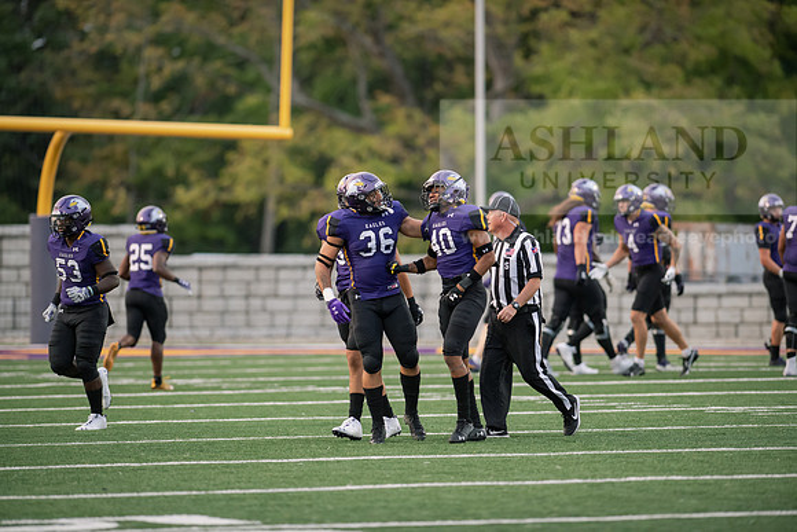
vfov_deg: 4.6
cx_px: 398
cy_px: 266
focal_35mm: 300
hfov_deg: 6.9
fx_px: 6643
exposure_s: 1/800
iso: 2000
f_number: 2.8
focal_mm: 300
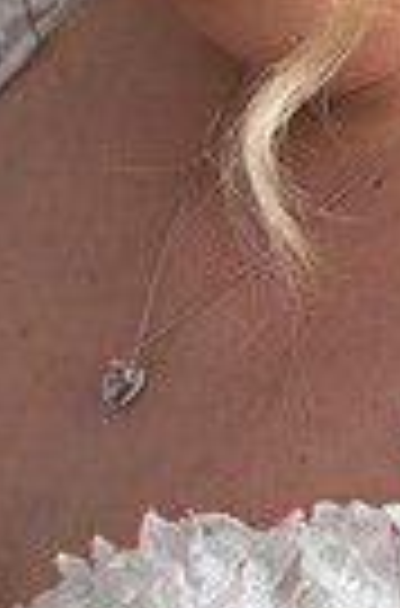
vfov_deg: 7.2
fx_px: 4770
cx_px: 196
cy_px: -324
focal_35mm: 284
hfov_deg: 4.8
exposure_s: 1/2000
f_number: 4
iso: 4000
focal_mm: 85
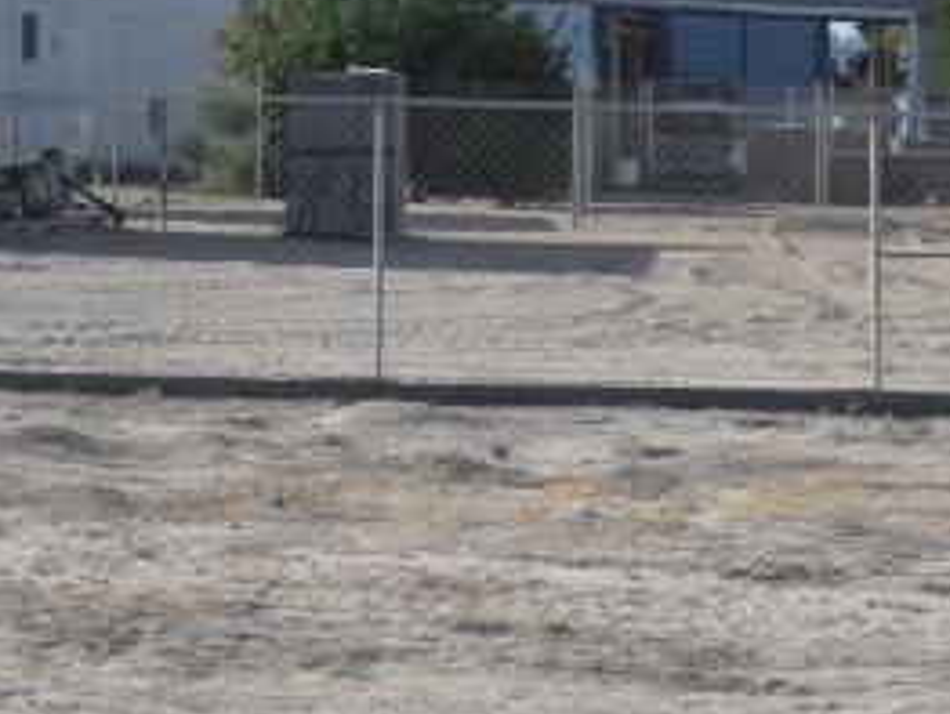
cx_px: 631
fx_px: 5961
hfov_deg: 9.1
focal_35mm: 217
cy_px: 522
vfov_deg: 6.9
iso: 64
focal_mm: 15.7
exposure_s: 1/400
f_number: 5.1
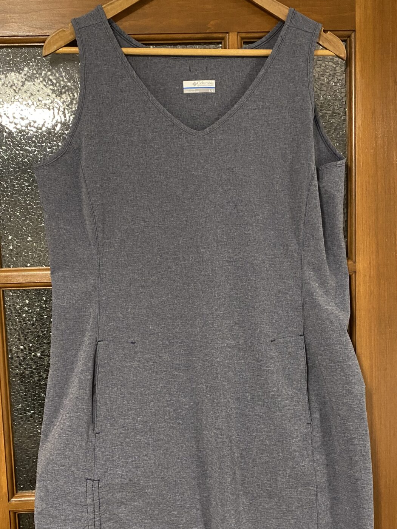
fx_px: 581
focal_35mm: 38
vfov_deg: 48.5
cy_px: 333
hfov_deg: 37.7
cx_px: 199
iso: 400
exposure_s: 1/40
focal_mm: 4.25
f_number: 1.8
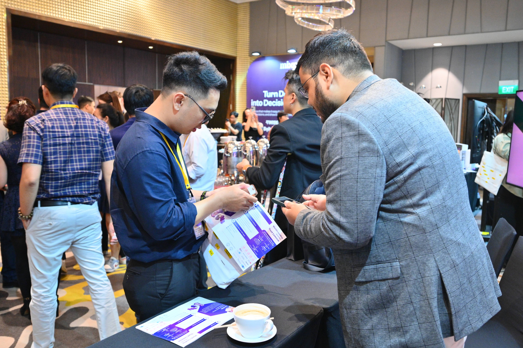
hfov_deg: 62.0
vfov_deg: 43.6
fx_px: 436
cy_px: 174
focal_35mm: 30
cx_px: 262
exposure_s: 1/100
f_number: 4
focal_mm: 30
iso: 3200
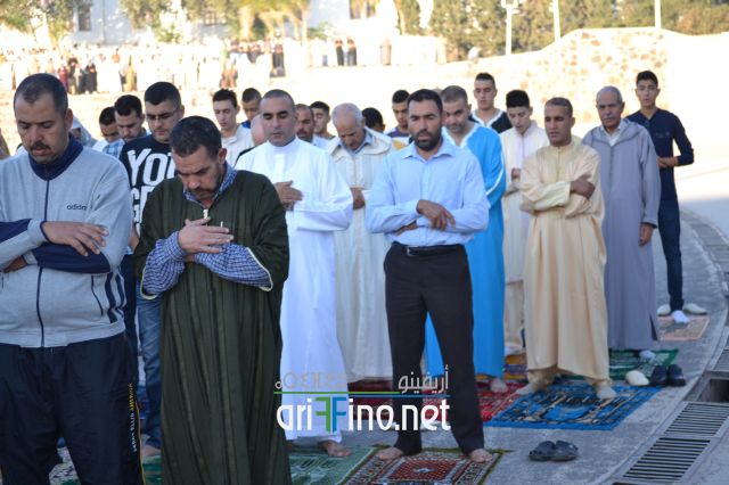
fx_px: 1670
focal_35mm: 82
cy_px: 242
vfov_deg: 16.5
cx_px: 364
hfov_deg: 24.6
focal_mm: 55
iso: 100
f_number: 4
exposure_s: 1/200
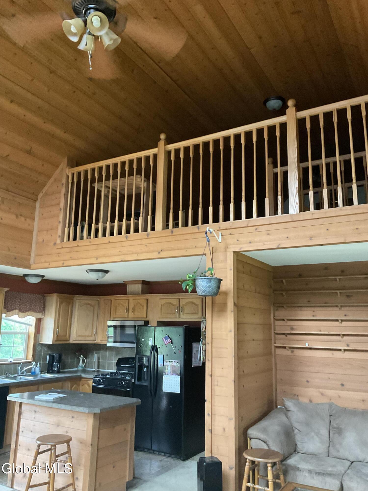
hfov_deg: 48.2
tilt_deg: +11.0
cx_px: 184
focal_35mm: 29
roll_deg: -1.8
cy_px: 246
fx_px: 411
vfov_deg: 61.7
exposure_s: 1/30
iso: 400
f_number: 1.8
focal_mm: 3
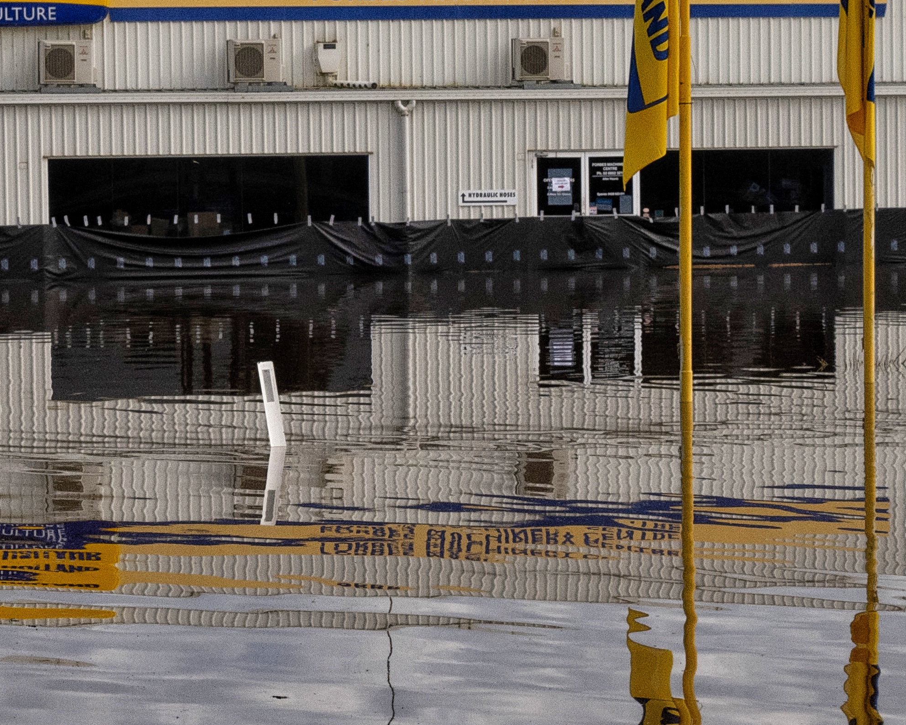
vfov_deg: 10.4
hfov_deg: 12.9
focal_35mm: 149
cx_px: 329
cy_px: 400
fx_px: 3995
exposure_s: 1/1000
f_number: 14
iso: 800
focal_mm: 38
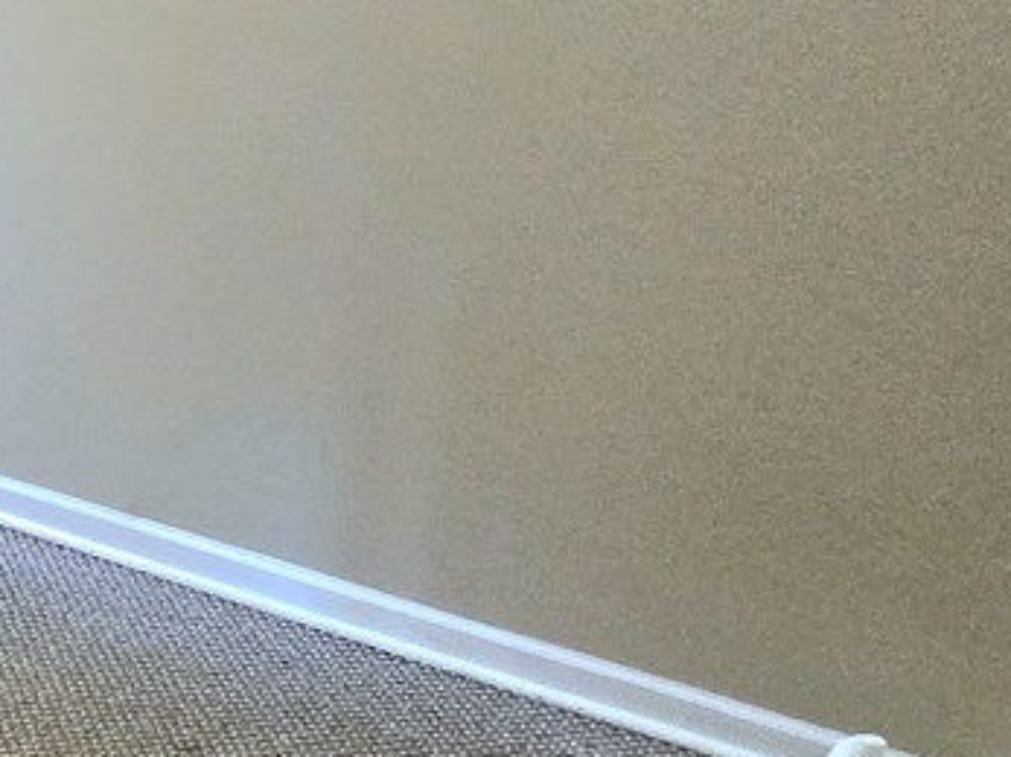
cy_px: -55
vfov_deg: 25.3
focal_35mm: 54
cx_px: -787
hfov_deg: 22.2
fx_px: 1577
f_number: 2.2
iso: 320
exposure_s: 1/60.2
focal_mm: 2.2
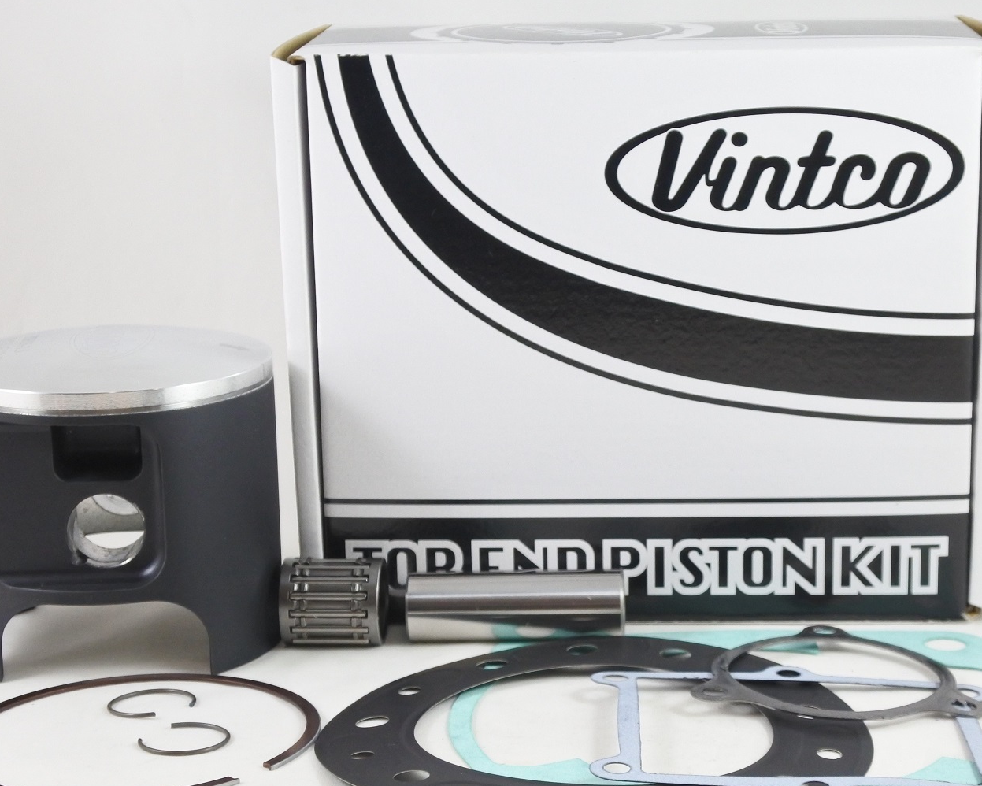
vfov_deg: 21.0
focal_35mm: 73
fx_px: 2122
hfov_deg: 26.0
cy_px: 465
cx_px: 580
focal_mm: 18.9
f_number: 4.5
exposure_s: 1/125
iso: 800
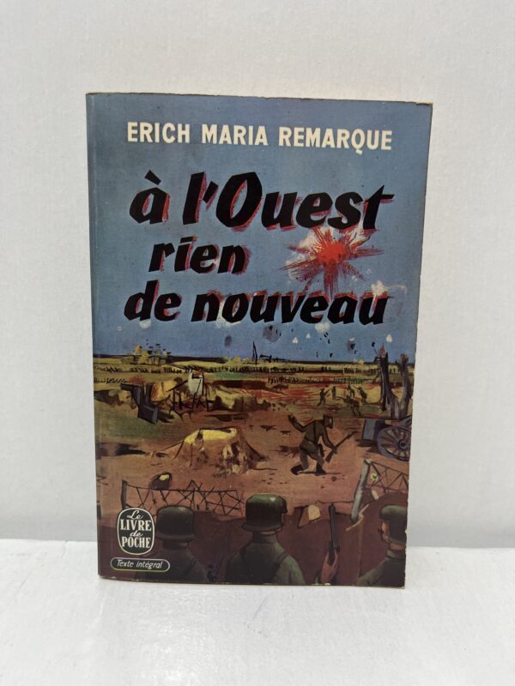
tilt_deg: -13.2
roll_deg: -1.7
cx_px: 258
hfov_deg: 53.1
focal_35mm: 26
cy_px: 343
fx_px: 516
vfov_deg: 67.3
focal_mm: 5.1
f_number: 1.6
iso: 100
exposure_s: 1/50
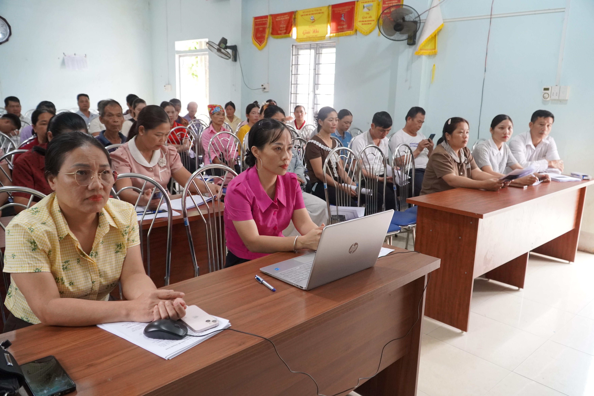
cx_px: 297
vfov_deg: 47.9
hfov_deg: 67.4
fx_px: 445
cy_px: 198
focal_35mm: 27
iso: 2500
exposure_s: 1/160
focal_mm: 18
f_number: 4
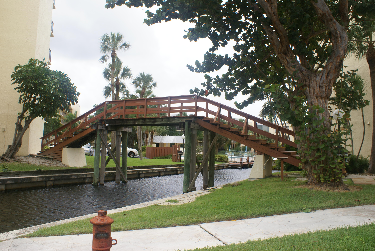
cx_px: 188
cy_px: 126
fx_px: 313
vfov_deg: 43.7
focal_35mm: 30
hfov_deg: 61.9
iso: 100
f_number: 10
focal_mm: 20
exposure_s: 1/160
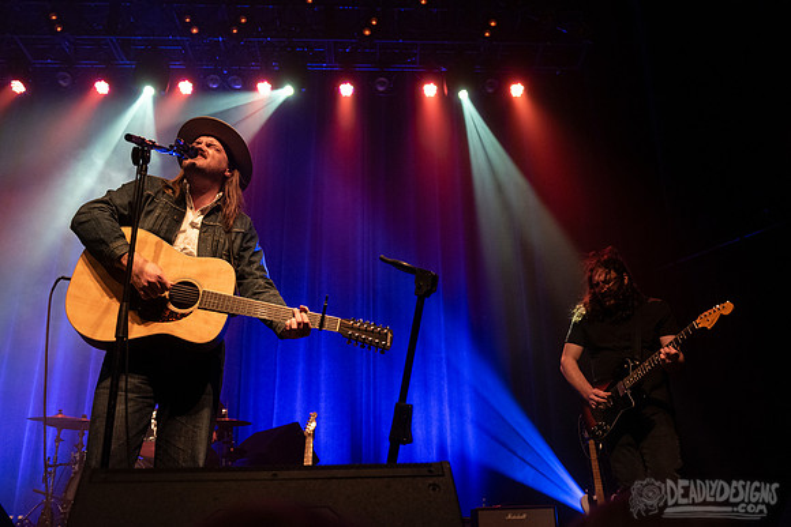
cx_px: 421
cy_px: 246
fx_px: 749
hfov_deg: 55.6
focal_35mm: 34
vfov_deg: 38.8
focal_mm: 32
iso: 2500
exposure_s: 1/160
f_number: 3.2
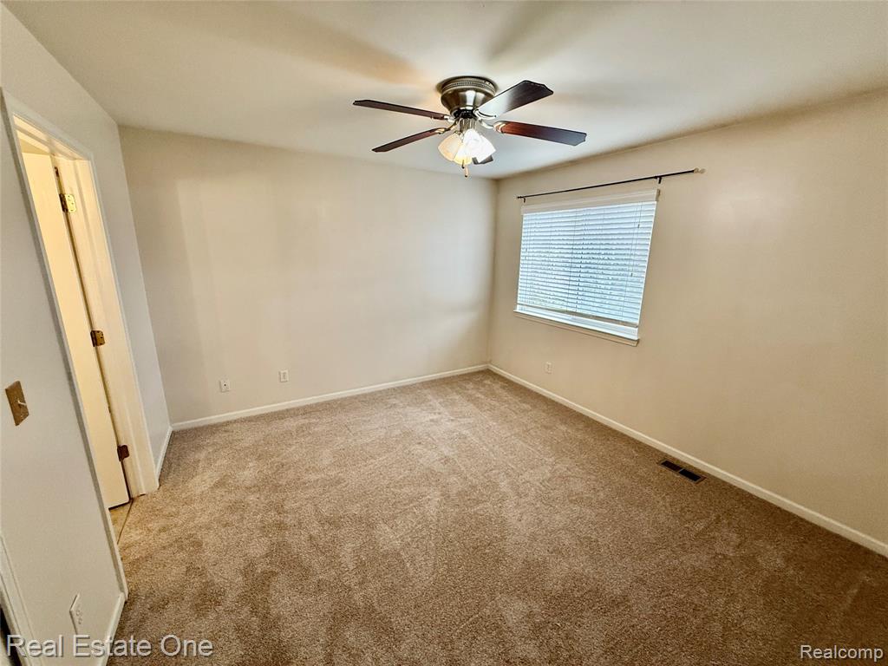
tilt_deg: -13.4
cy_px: 333
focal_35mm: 14
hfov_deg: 102.1
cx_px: 444
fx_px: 359
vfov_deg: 85.7
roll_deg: -0.7
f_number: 2.2
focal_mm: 2.22
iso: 200
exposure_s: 1/120
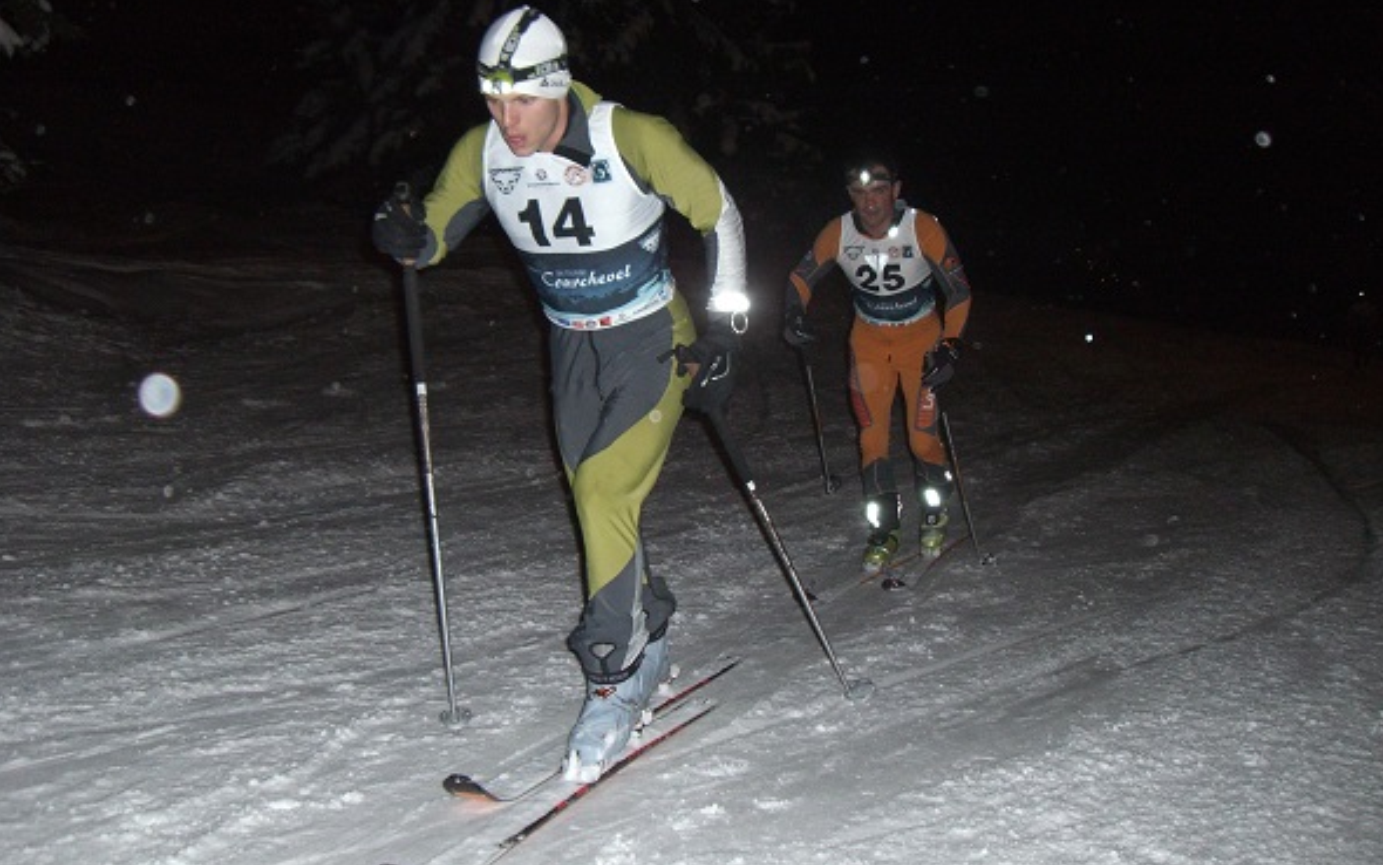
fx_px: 1583
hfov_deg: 47.2
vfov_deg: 30.5
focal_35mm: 42
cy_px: 367
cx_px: 681
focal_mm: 6.2
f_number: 2.7
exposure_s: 1/60
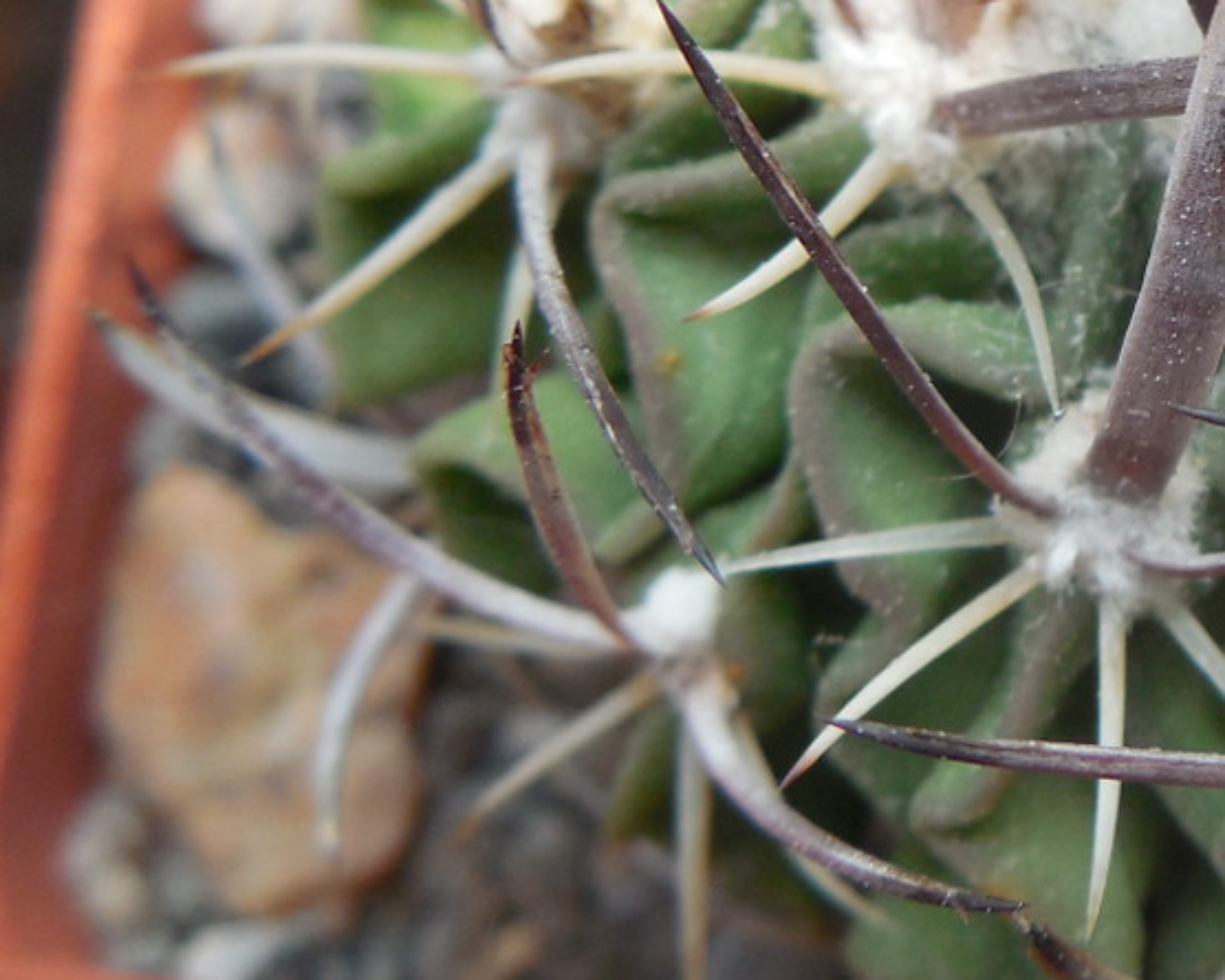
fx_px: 3155
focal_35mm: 87
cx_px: 1467
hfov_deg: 20.6
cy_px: -2
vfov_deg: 17.3
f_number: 3.6
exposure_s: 1/100
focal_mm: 5.6
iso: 125
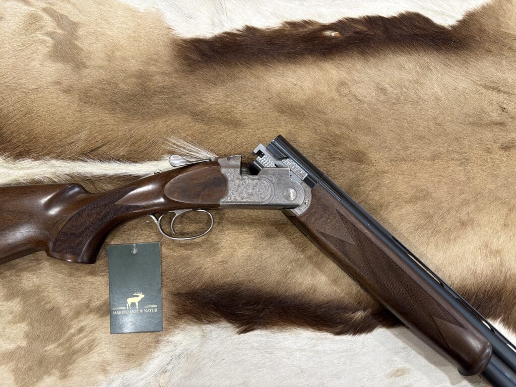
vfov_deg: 53.1
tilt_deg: -80.7
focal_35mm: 26
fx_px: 388
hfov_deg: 67.3
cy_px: 194
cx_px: 258
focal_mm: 5.96
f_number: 1.6
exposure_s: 1/67
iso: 125
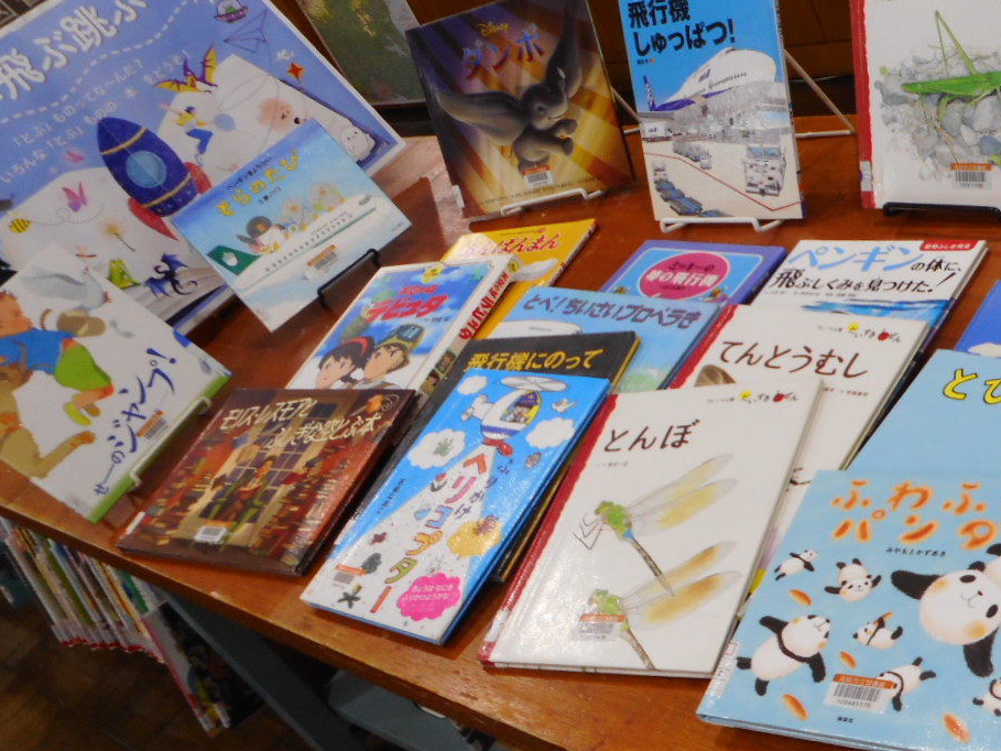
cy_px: 383
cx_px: 735
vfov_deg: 32.9
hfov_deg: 41.8
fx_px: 1273
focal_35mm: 44
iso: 140
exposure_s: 1/30
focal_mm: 4.5
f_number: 3.7
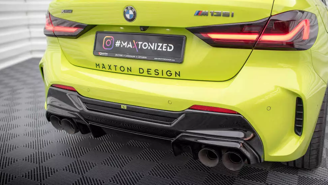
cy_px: 110
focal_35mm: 38
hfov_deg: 52.8
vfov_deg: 31.1
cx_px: 165
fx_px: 330
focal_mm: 35
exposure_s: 1/125
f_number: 2.5
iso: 640
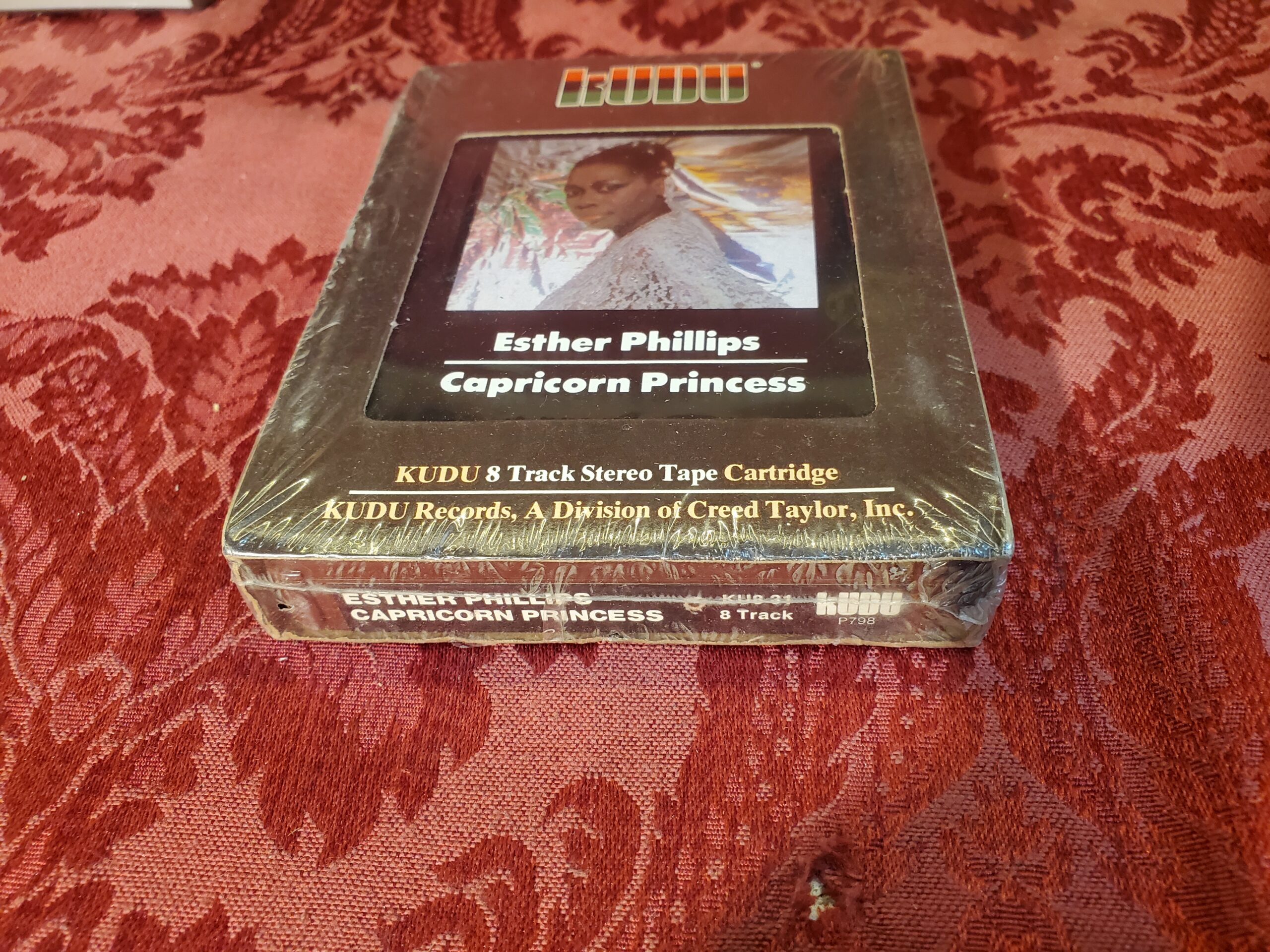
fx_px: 954
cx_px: 635
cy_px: 476
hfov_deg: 67.3
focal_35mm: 26
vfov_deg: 53.1
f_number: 2.4
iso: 320
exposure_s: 1/120
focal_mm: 4.3
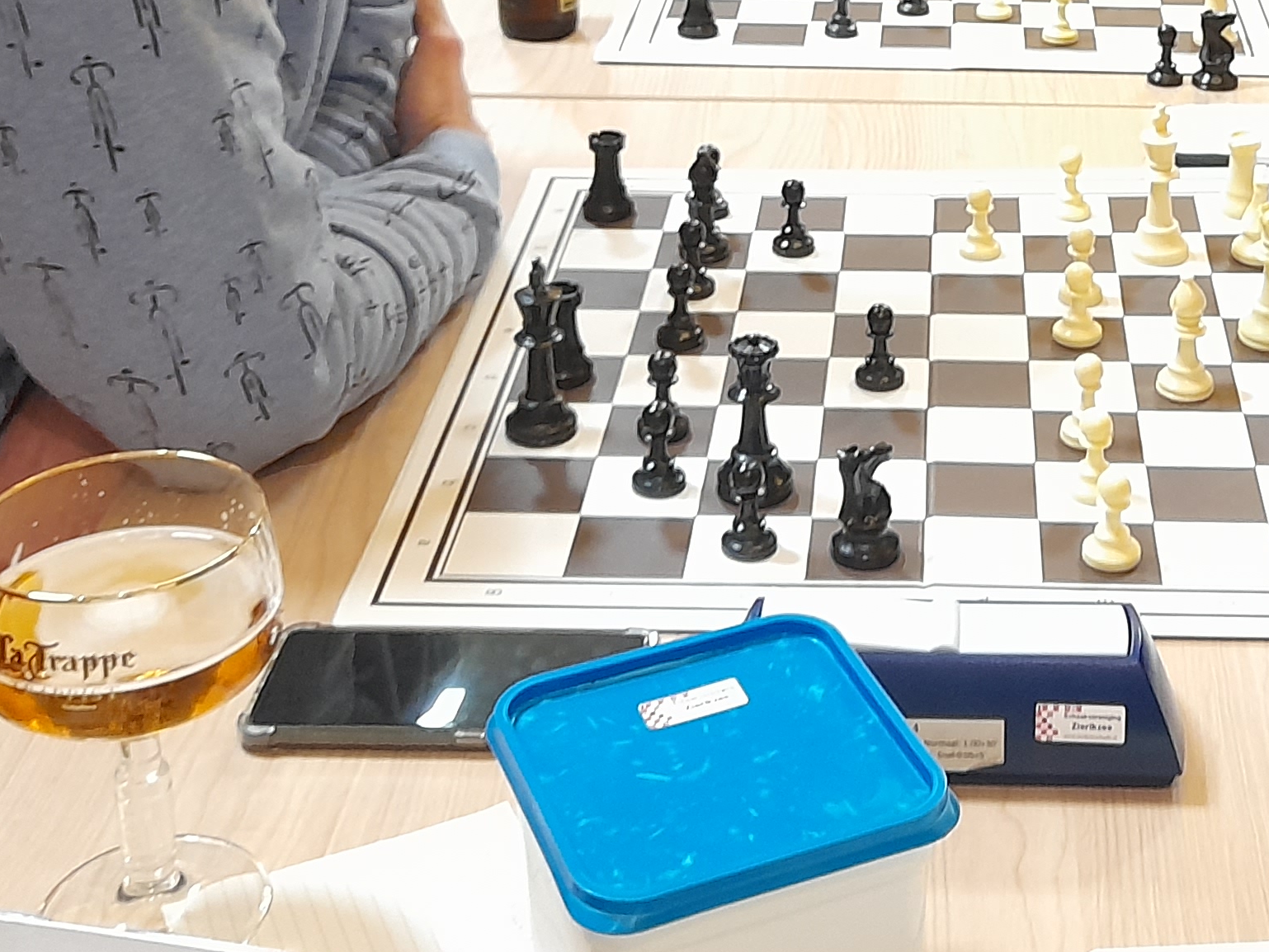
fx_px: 2383
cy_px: -72
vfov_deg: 21.5
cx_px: 960
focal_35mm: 65
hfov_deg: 29.3
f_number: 2
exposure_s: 1/33
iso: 400
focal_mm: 4.6
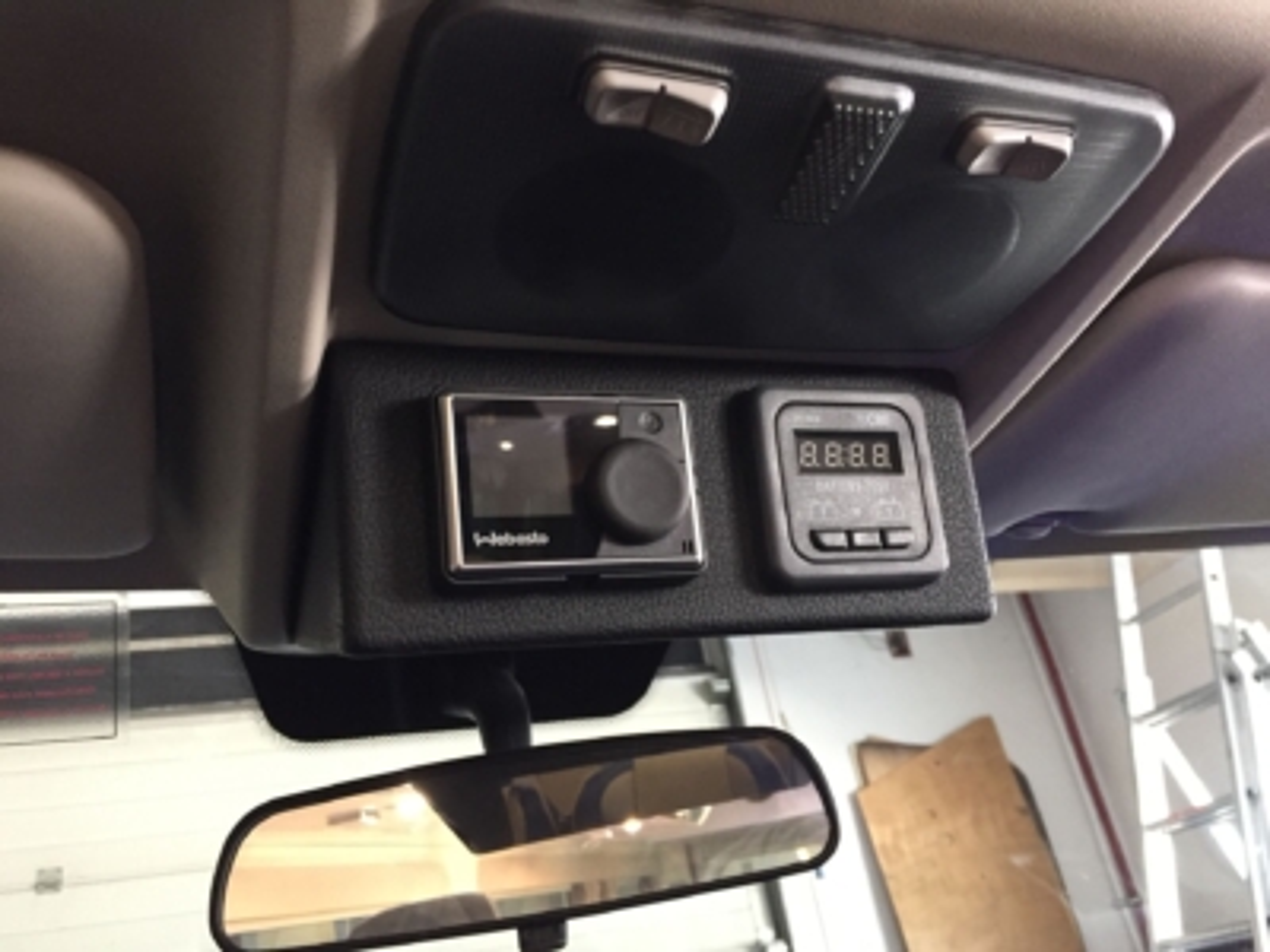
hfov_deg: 61.7
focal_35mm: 29
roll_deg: +10.3
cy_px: 476
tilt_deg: +26.8
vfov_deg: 48.2
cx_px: 635
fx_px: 1064
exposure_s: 1/17
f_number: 2.2
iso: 250
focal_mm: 4.15
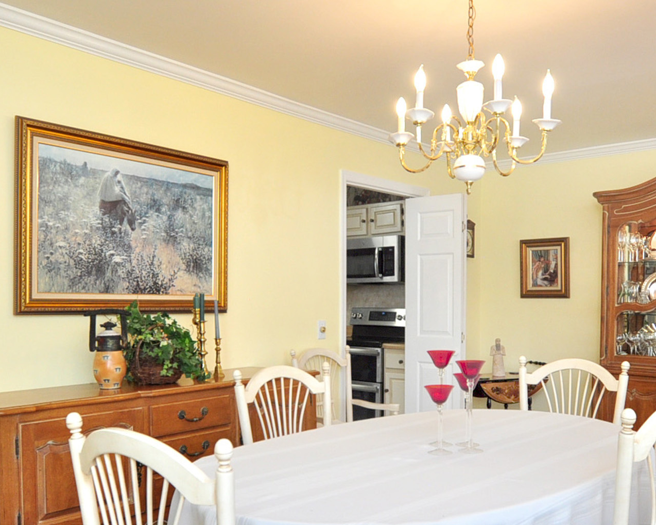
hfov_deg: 55.7
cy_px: 306
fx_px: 621
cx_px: 330
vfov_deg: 45.6
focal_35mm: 32
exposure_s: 1/80
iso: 500
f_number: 4.5
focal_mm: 10
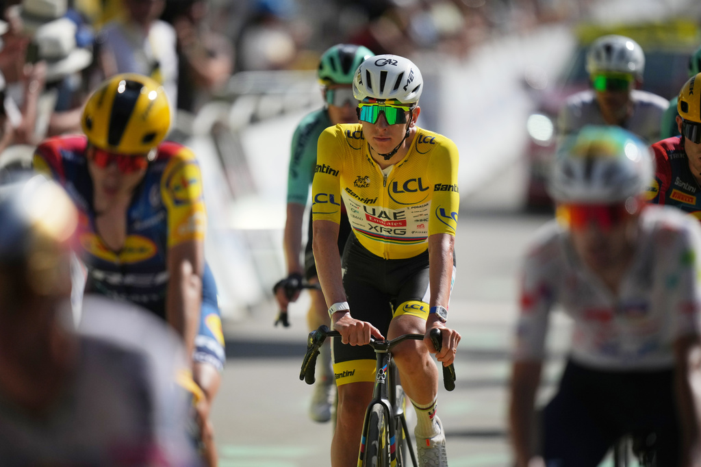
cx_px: 350
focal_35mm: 400
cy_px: 234
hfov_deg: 5.2
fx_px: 7786
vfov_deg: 3.4
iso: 1000
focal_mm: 400
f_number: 2.8
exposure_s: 1/25600
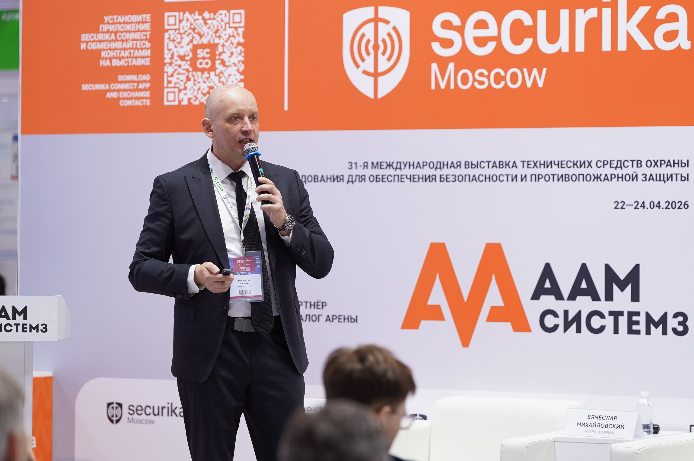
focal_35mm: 141
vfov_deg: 9.7
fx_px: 2716
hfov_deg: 14.6
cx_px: 347
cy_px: 230
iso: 500
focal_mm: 141
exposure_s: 1/100
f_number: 3.2
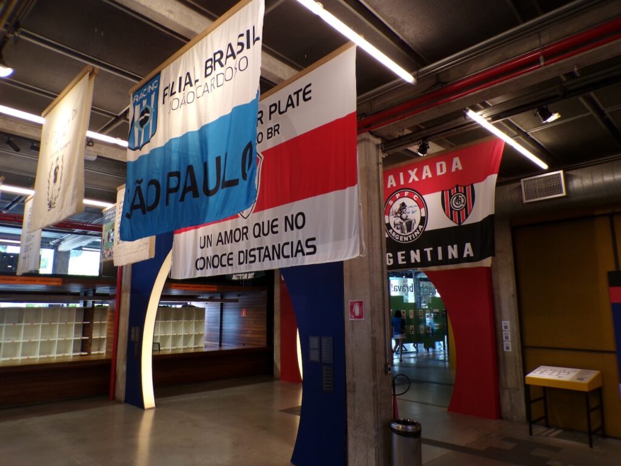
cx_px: 310
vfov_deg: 56.8
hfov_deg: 71.6
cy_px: 233
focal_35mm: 24
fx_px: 431
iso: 172
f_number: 3
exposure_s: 1/34
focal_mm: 4.3
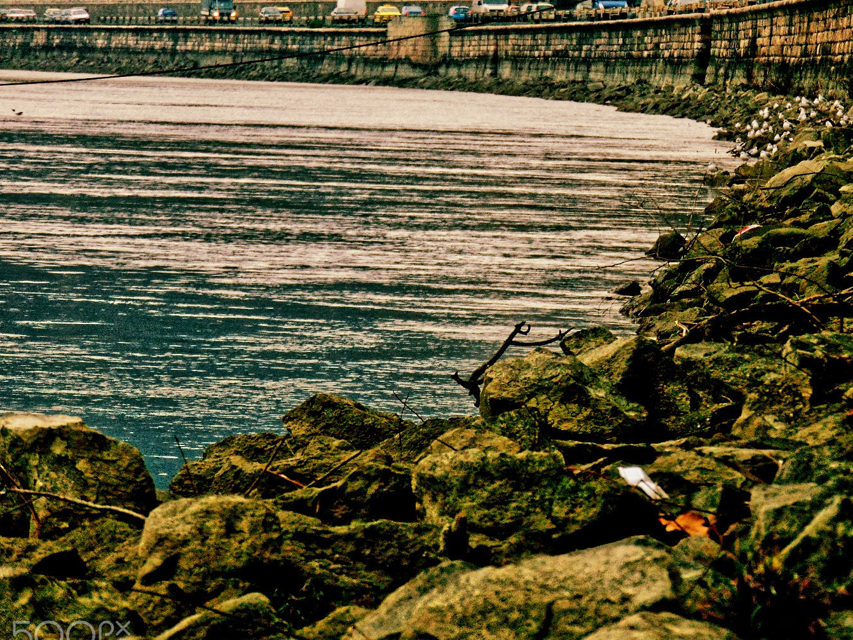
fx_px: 9021
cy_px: 337
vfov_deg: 4.1
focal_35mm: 366
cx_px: 481
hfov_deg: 5.4
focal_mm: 55.1
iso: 100
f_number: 4.2
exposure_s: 1/200
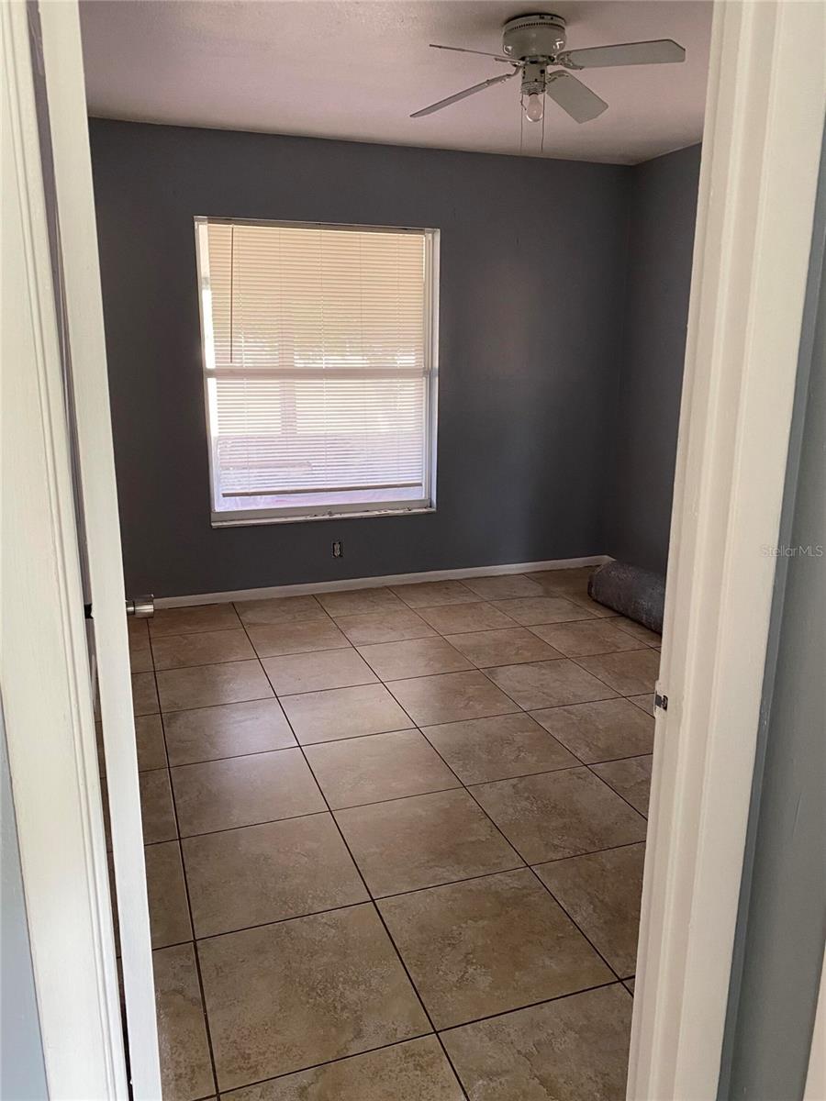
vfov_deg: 67.3
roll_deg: +0.4
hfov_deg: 53.1
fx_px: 827
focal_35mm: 26
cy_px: 550
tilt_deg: -13.4
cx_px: 413
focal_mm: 4.25
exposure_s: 1/60
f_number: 1.8
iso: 160
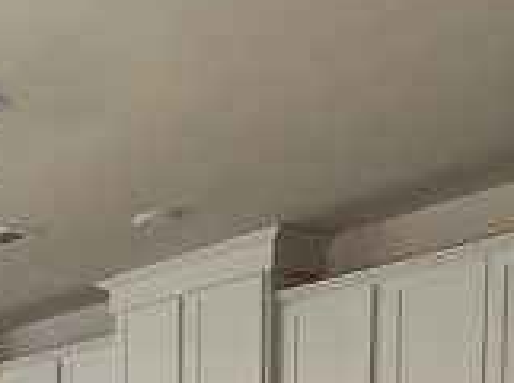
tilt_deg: -5.4
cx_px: -337
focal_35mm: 54
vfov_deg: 21.6
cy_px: 603
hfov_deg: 23.9
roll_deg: +2.9
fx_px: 800
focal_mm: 1.57
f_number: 1.8
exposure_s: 1/120
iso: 100
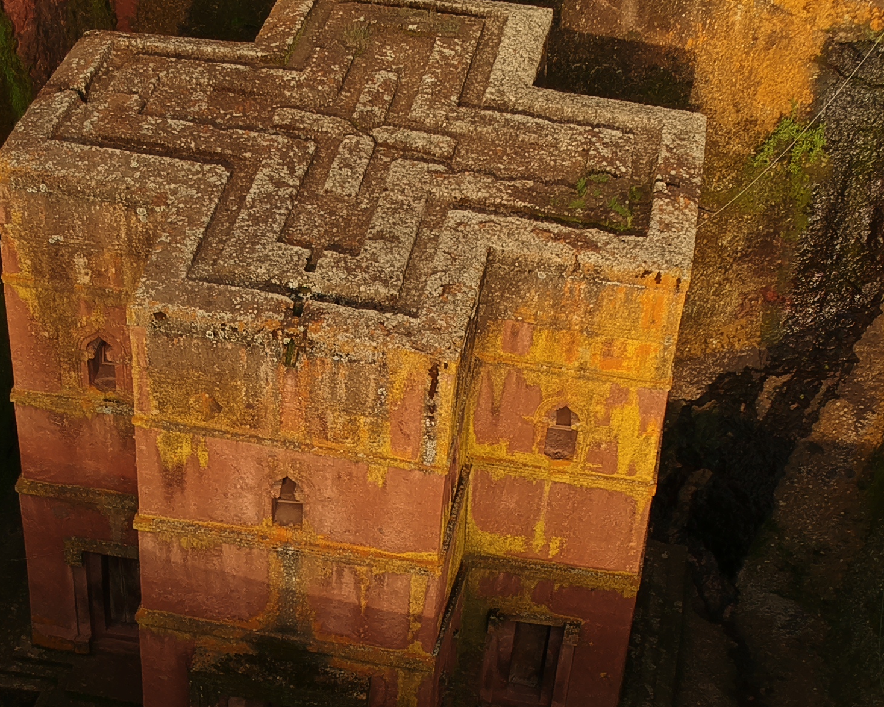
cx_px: 271
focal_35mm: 66
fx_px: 1727
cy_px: 626
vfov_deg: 22.6
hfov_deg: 28.5
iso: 100
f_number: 2.6
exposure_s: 1/500
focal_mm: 4.49
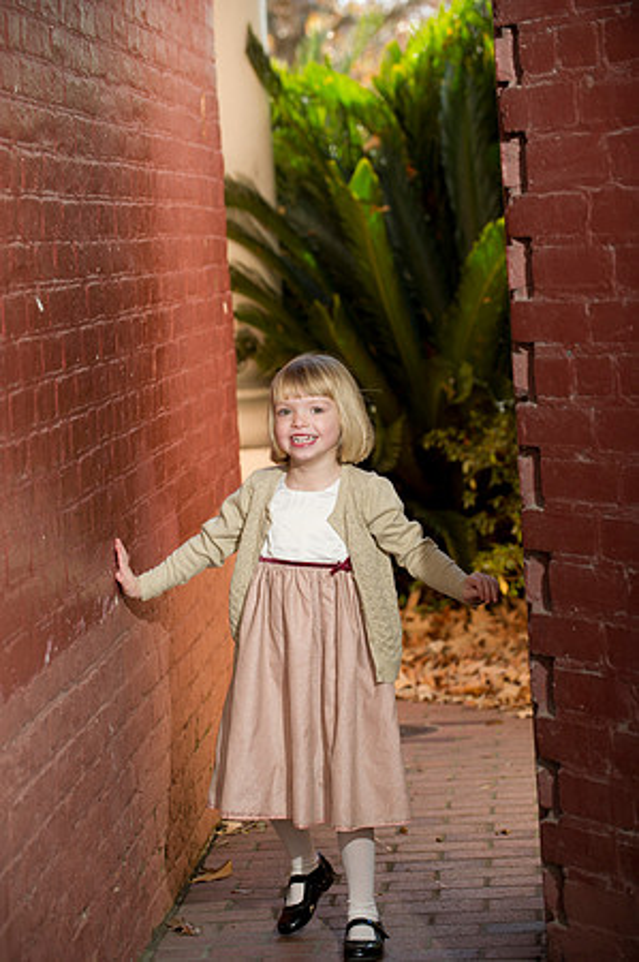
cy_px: 481
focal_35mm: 110
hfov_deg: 12.4
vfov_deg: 18.6
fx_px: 2935
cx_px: 320
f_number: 4
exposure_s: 1/200
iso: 250
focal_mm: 110
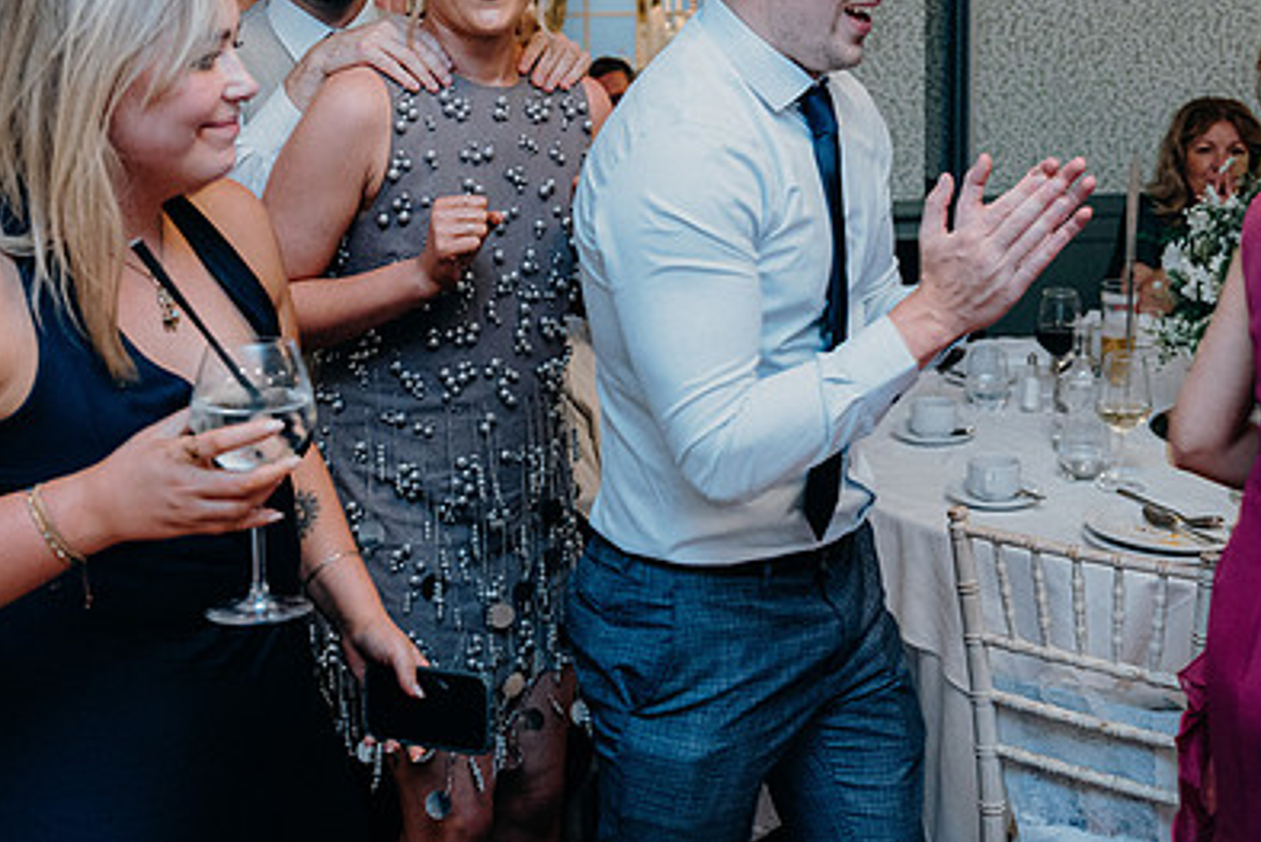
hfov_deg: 37.4
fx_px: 1857
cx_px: 733
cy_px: 229
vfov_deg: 25.3
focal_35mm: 53
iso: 2500
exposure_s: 1/160
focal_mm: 36
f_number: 3.5
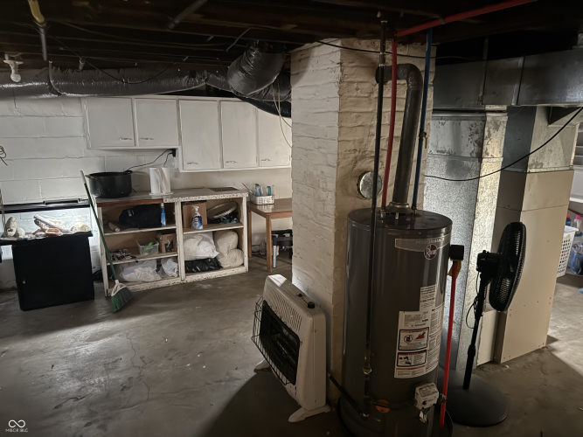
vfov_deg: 56.8
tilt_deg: -13.7
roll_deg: -1.0
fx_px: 404
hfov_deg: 71.6
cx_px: 292
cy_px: 218
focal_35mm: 24
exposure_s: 1/11
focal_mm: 6.76
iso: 1000
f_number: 1.78
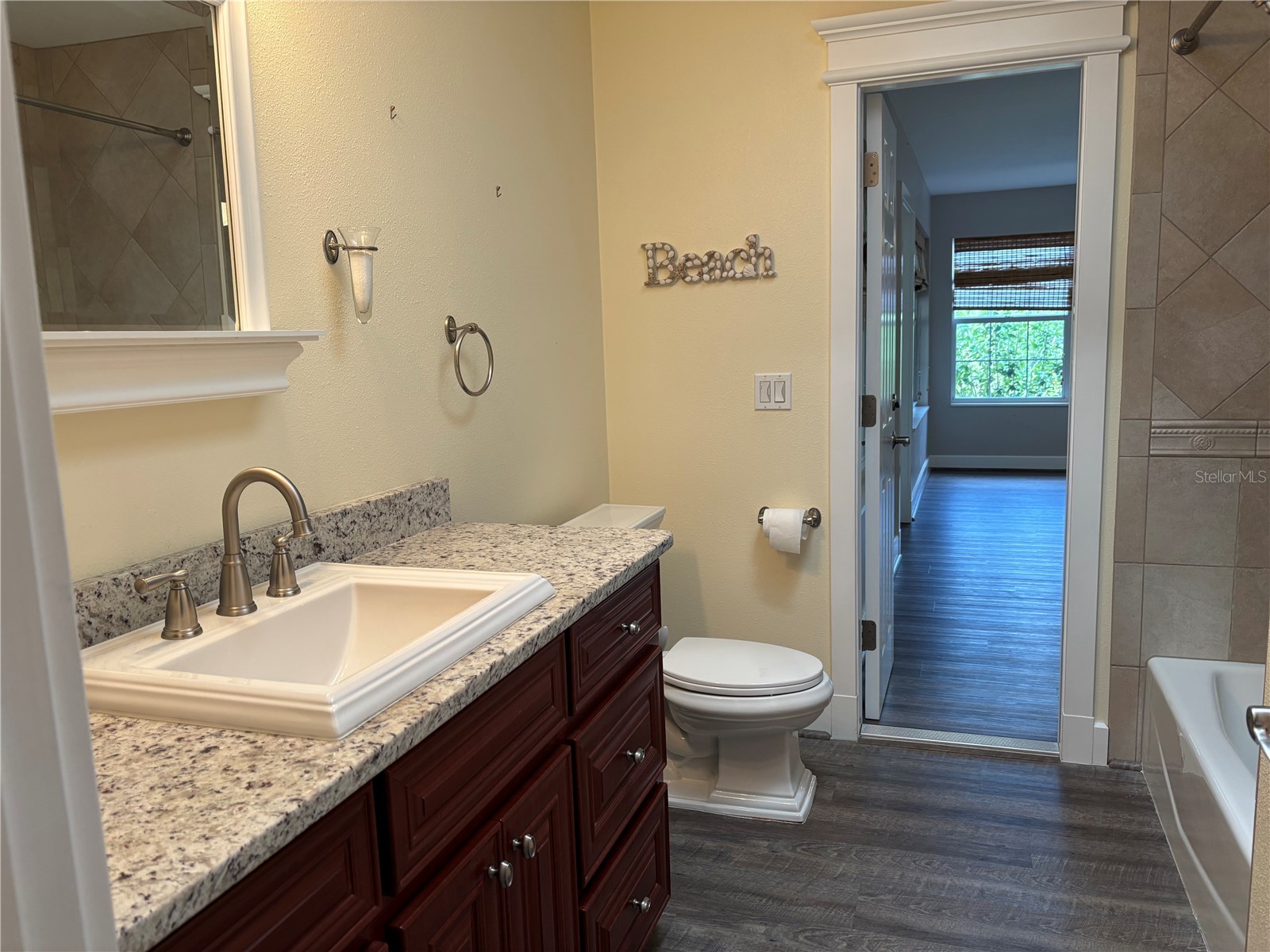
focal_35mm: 26
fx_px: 954
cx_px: 635
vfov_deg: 53.1
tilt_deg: -9.4
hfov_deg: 67.3
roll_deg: +1.9
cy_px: 476
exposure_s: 1/120
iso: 125
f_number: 1.6
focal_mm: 5.96
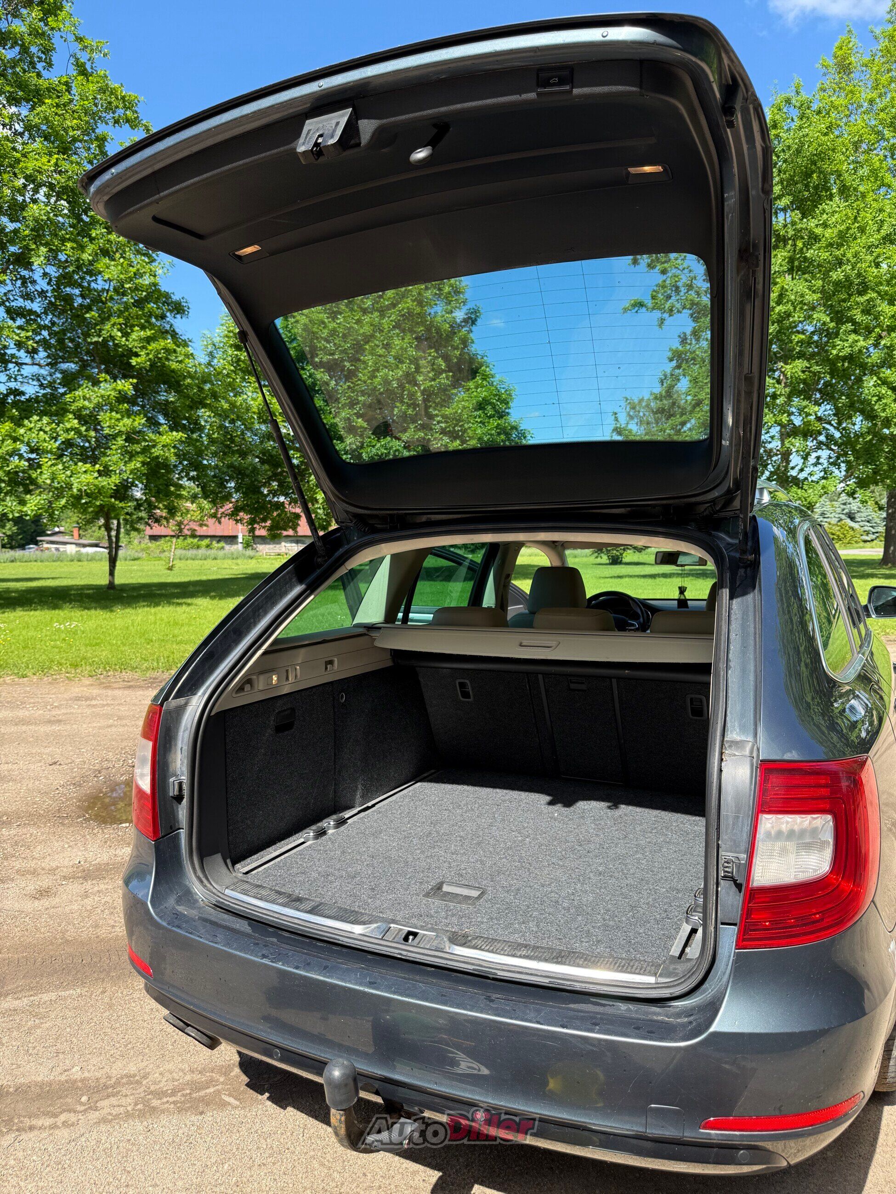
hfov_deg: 56.8
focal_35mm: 24
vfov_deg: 71.6
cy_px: 597
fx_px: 828
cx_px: 448
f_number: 1.78
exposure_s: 1/1337
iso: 80
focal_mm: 6.76
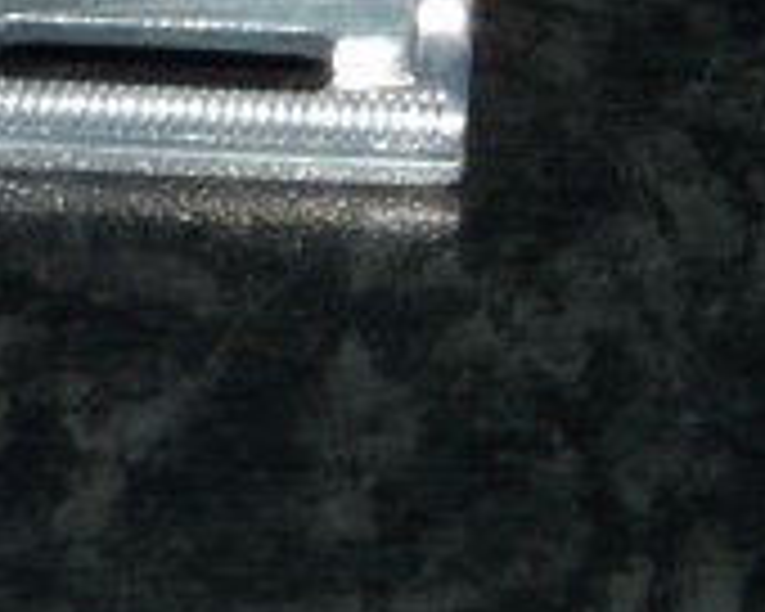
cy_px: -338
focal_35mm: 400
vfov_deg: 3.9
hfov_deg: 4.8
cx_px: 212
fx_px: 9056
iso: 100
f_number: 5.6
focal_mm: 18
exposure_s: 1/50
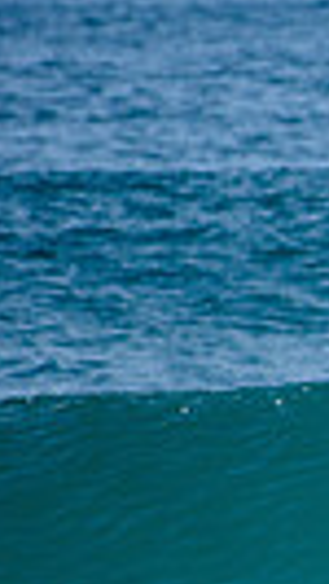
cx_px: 1224
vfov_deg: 0.9
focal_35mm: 2293
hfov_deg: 0.5
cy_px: 551
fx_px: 35494
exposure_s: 1/2000
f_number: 5.6
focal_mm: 500
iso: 160
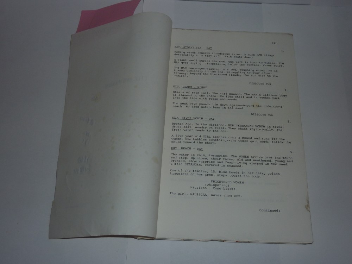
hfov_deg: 50.1
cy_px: 132
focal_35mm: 37
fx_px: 376
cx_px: 176
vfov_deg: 38.7
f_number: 3.6
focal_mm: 6.1
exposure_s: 1/30
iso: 100
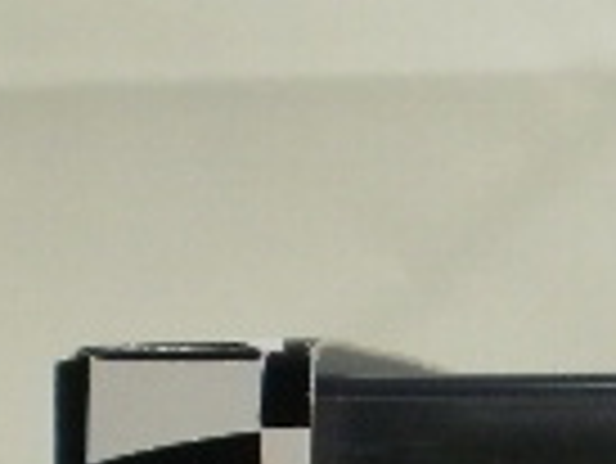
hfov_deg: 9.1
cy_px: 860
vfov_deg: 7.1
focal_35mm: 205
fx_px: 3651
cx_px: 1196
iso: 125
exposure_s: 1/25
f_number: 4
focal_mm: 7.7
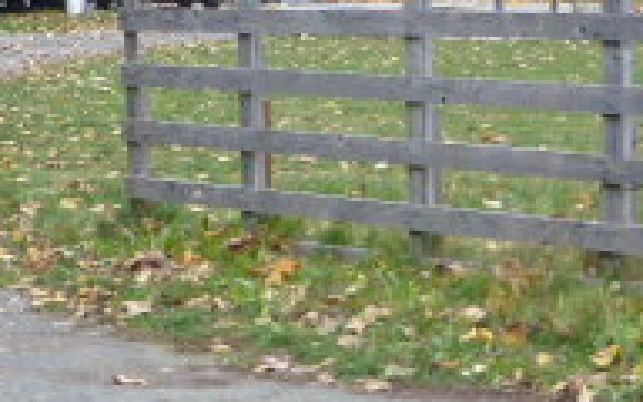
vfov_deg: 7.8
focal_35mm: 166
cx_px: 218
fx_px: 2909
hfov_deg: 12.6
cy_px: -117
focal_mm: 8.5
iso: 200
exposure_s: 1/60
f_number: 4.2
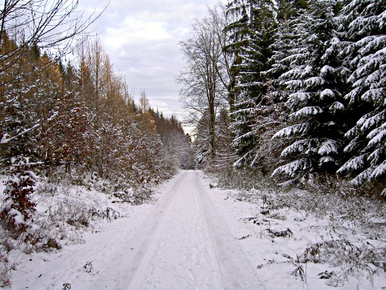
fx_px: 379
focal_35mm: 34
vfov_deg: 41.8
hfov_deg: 54.0
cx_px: 193
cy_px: 145
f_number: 4.7
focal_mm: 5.6
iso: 50
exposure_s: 1/125
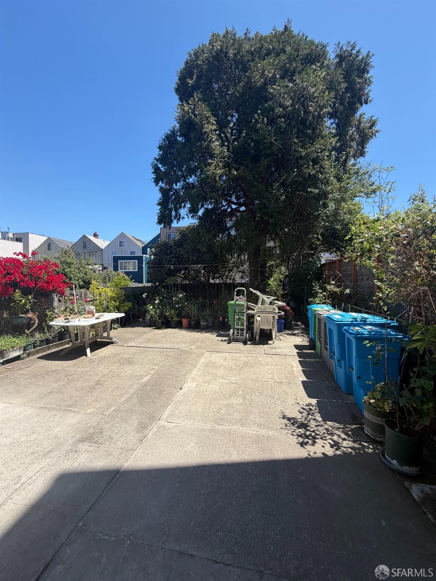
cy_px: 290
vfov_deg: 102.0
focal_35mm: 14
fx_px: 235
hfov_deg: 85.7
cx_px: 218
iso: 40
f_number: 2.2
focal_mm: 2.22
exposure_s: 1/770
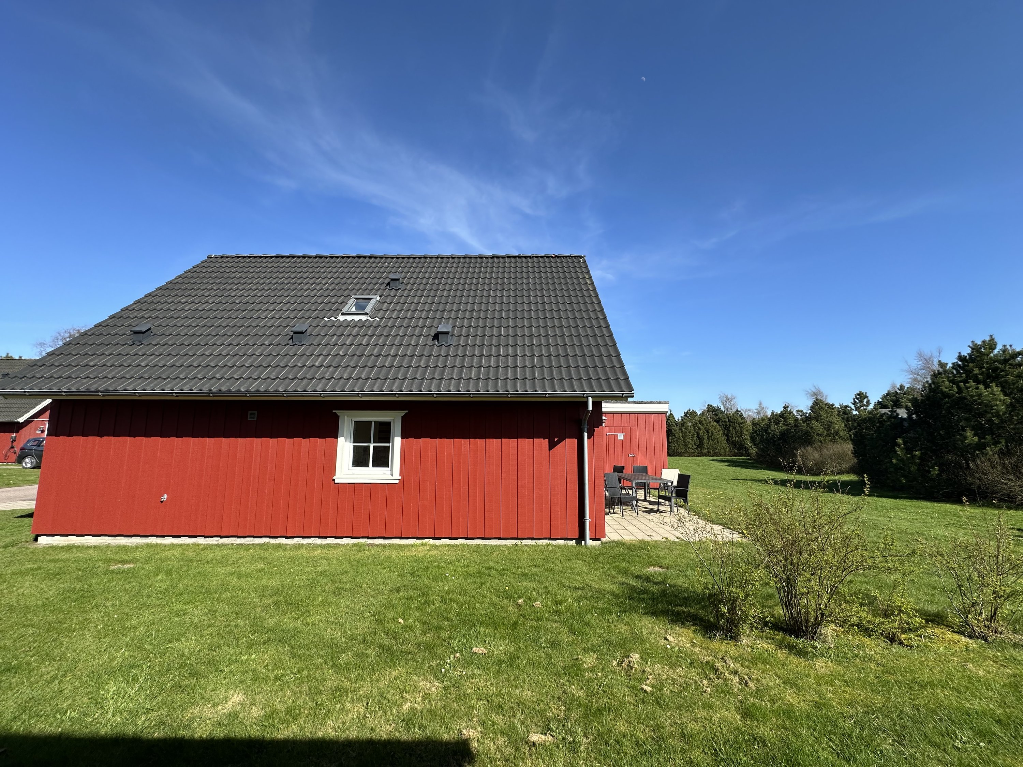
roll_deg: +0.5
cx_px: 512
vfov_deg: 85.7
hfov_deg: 102.1
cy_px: 384
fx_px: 414
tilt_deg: +8.6
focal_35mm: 14
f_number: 2.2
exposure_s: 1/1082
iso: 40
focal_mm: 2.22
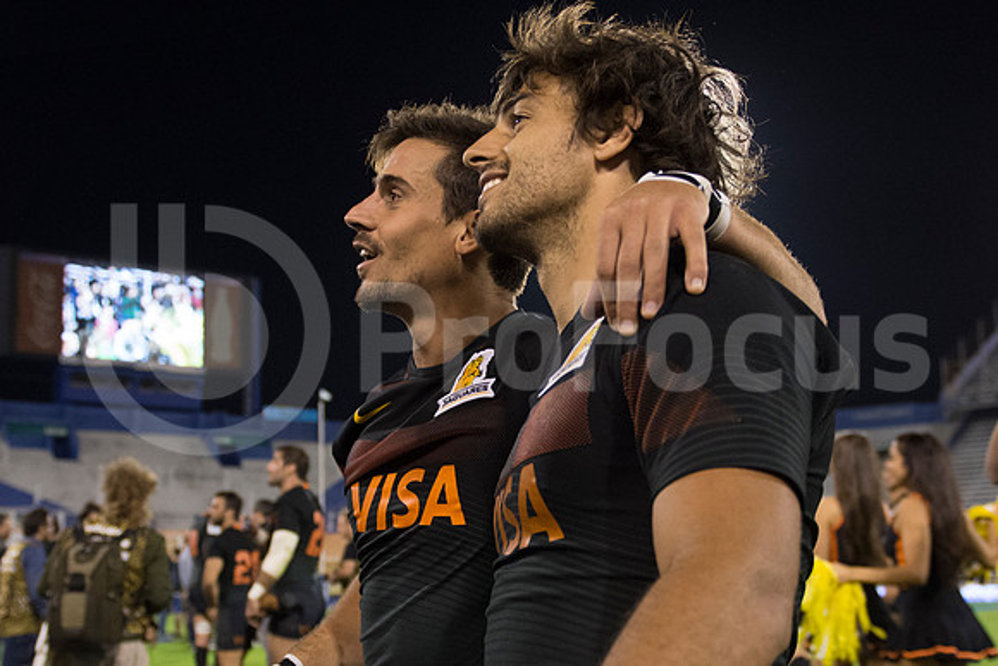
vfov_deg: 36.9
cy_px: 333
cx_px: 499
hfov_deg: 53.1
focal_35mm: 36
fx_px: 998
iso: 2000
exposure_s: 1/800
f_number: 2.8
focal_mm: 24
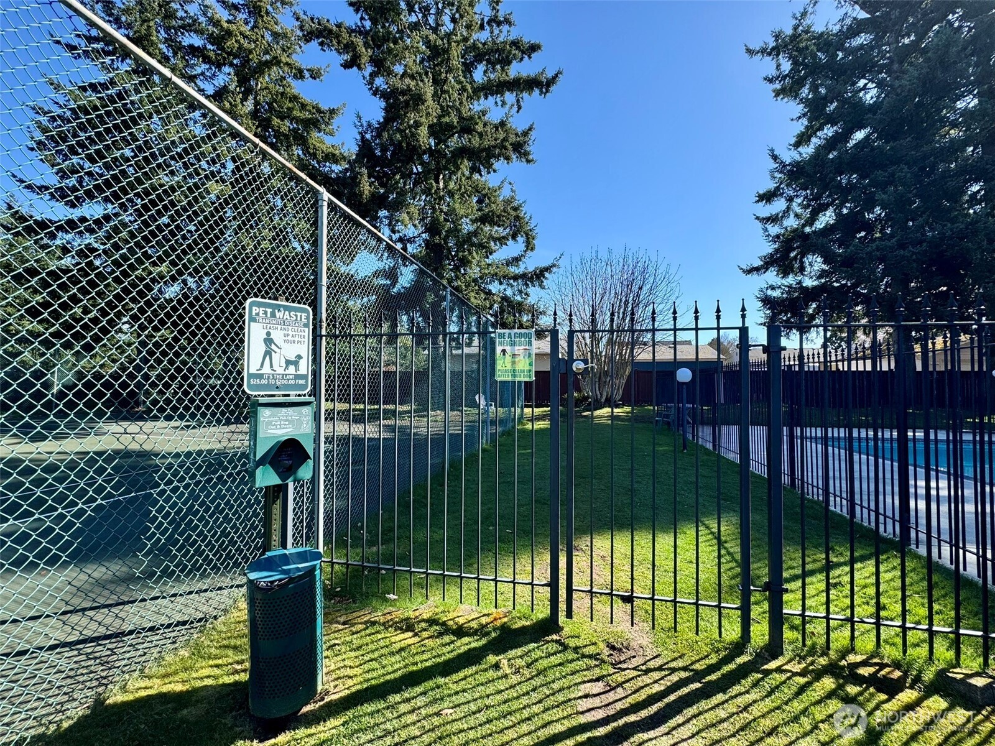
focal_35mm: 14
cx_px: 498
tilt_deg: +2.3
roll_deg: -1.0
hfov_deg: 102.1
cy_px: 373
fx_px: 402
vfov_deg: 85.7
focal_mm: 2.22
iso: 40
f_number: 2.2
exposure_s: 1/734
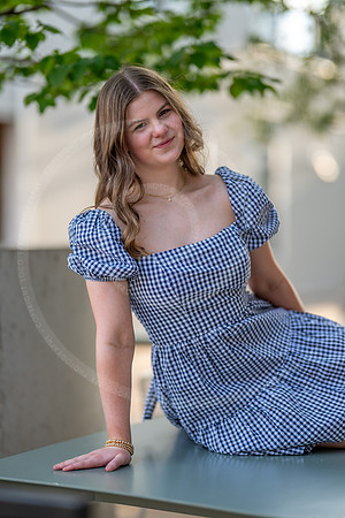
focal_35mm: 85
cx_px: 172
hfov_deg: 16.1
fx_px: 1222
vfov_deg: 23.9
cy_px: 259
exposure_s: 1/1000
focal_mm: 85
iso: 200
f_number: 1.2
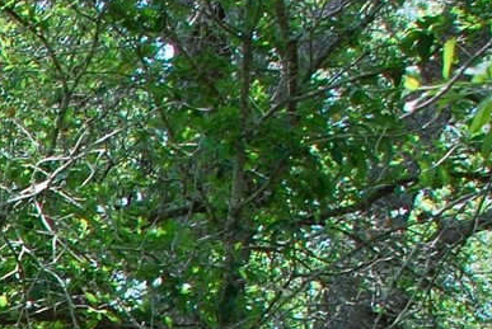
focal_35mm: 151
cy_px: 724
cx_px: -509
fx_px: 2066
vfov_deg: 8.5
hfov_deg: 12.0
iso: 160
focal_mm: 18
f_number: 5.6
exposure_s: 1/125
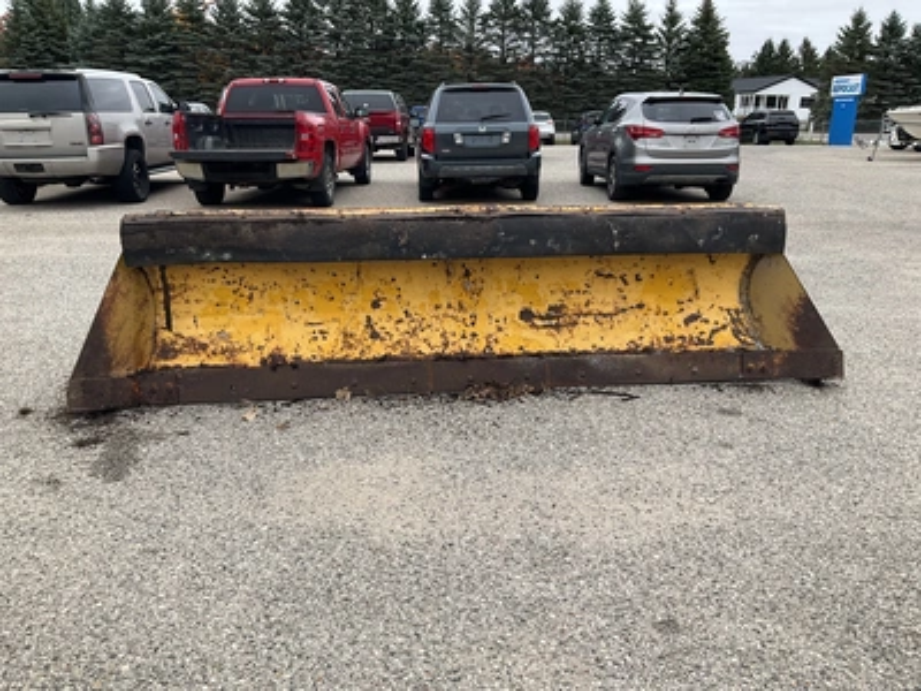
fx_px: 772
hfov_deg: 61.7
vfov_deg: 48.2
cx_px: 460
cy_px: 346
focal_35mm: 29
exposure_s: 1/300
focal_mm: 3
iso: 25
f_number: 1.8
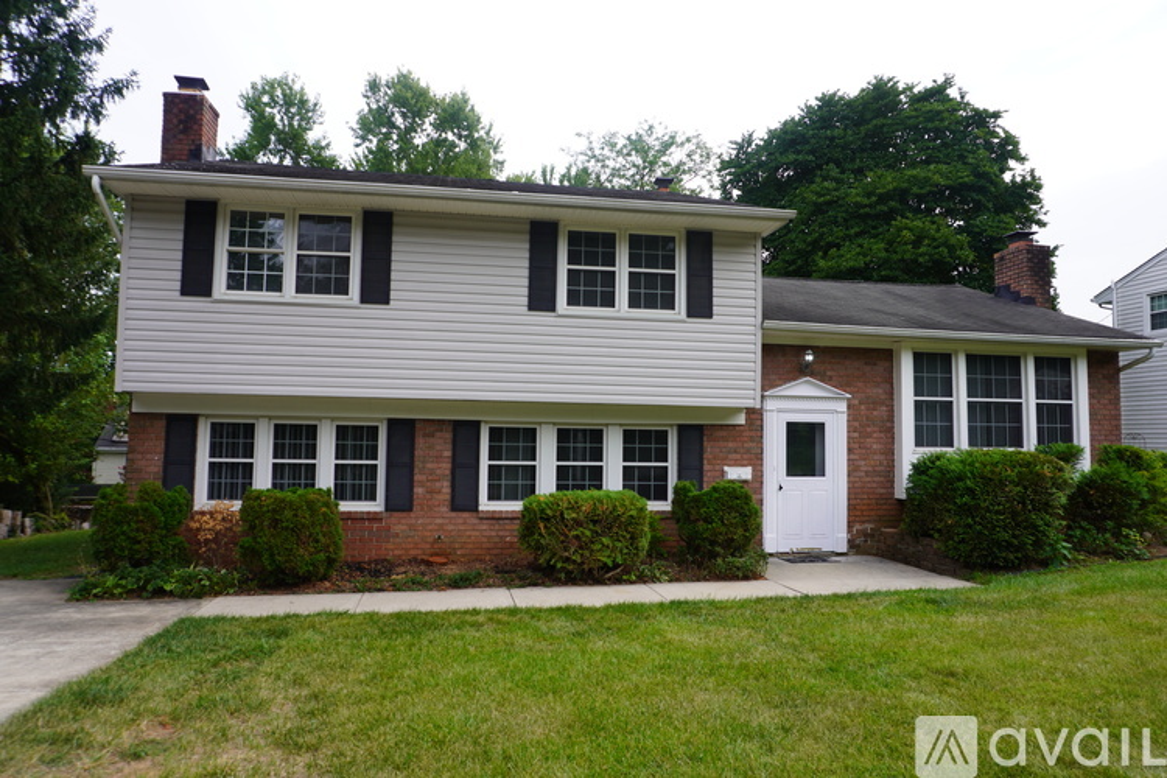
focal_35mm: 24
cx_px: 584
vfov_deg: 53.1
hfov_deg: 73.7
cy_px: 389
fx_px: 778
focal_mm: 16
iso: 100
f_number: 6.3
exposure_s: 1/100
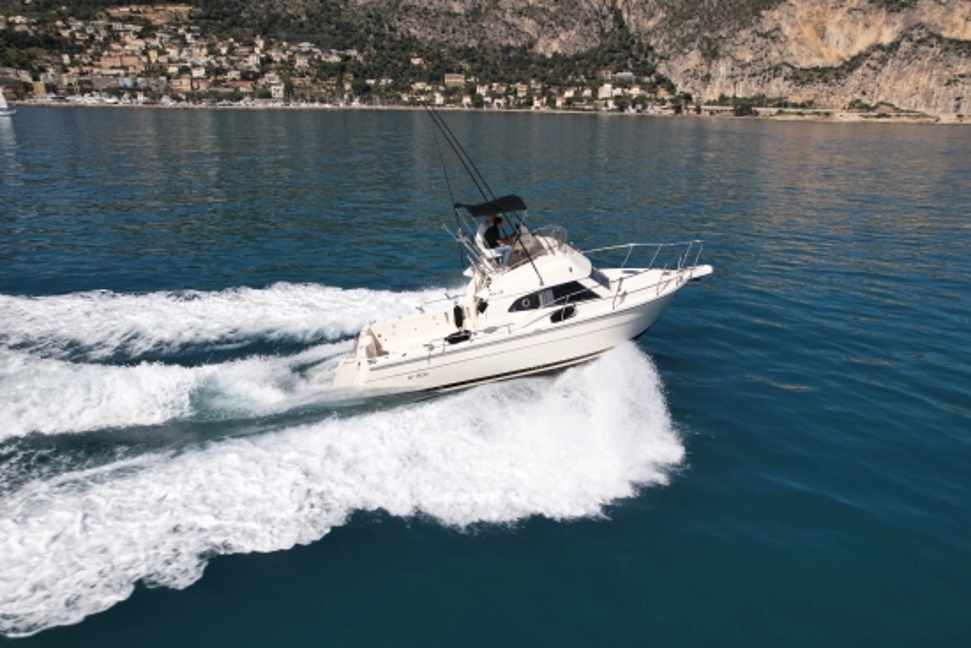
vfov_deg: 57.3
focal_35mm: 22
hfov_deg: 78.6
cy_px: 324
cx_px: 486
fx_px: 594
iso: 110
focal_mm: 8.38
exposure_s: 1/200
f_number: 2.8
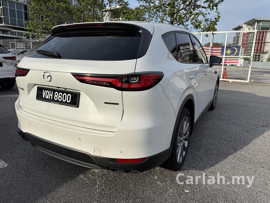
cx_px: 135
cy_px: 102
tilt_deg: -10.9
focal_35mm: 24
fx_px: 187
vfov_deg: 56.8
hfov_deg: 71.6
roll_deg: -1.3
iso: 80
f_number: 1.78
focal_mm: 6.76
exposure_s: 1/5319
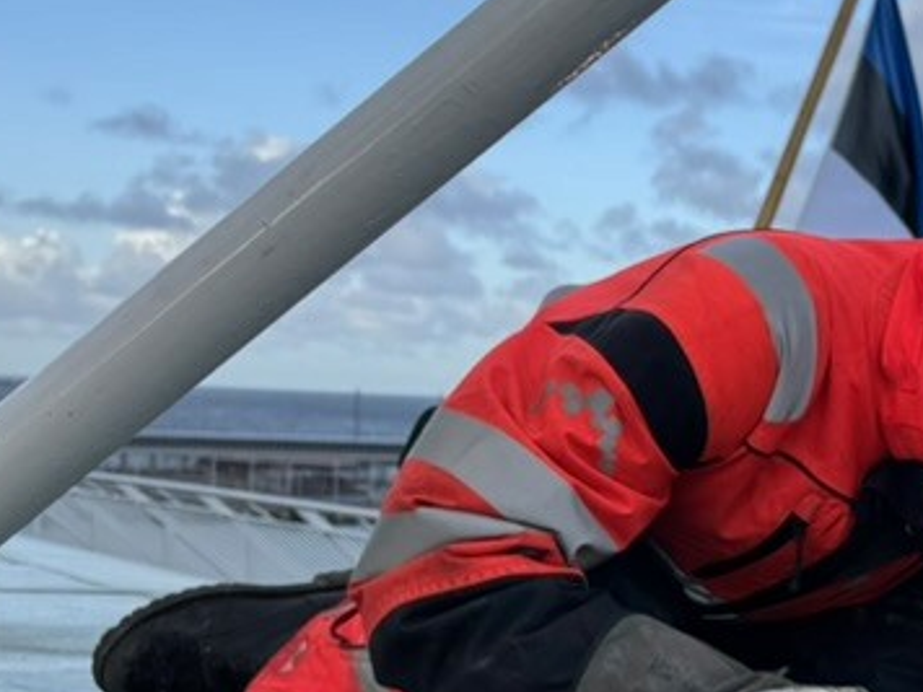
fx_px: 1840
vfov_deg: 21.1
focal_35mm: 69
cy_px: 529
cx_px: 1003
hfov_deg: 26.1
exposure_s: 1/842
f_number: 1.78
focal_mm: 6.76
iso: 80
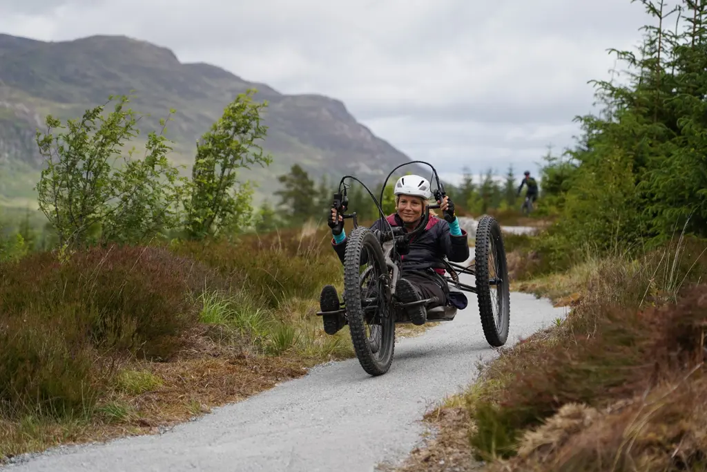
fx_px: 2062
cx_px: 354
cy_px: 236
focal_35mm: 105
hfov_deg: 19.5
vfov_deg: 13.0
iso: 320
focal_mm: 105
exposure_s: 1/2000
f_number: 4
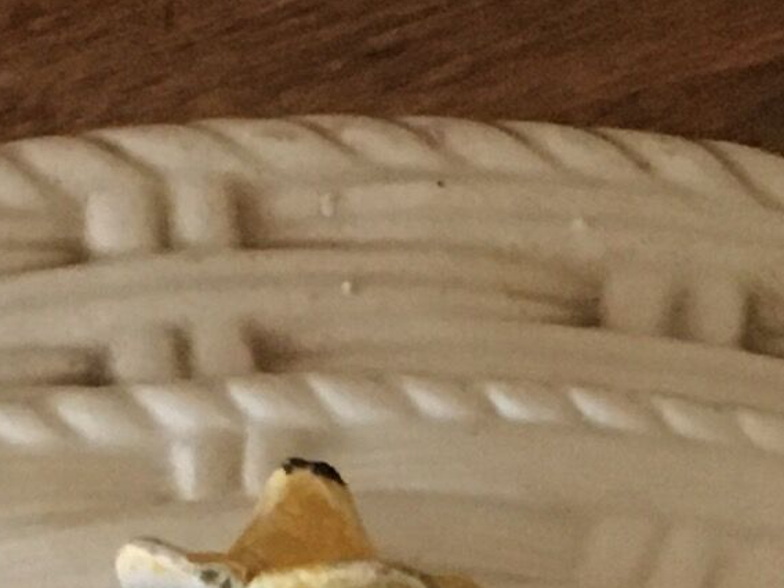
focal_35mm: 206
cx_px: 164
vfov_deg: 6.9
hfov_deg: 9.6
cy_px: 1310
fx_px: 4666
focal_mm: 4.15
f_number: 2.2
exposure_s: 1/33
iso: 200
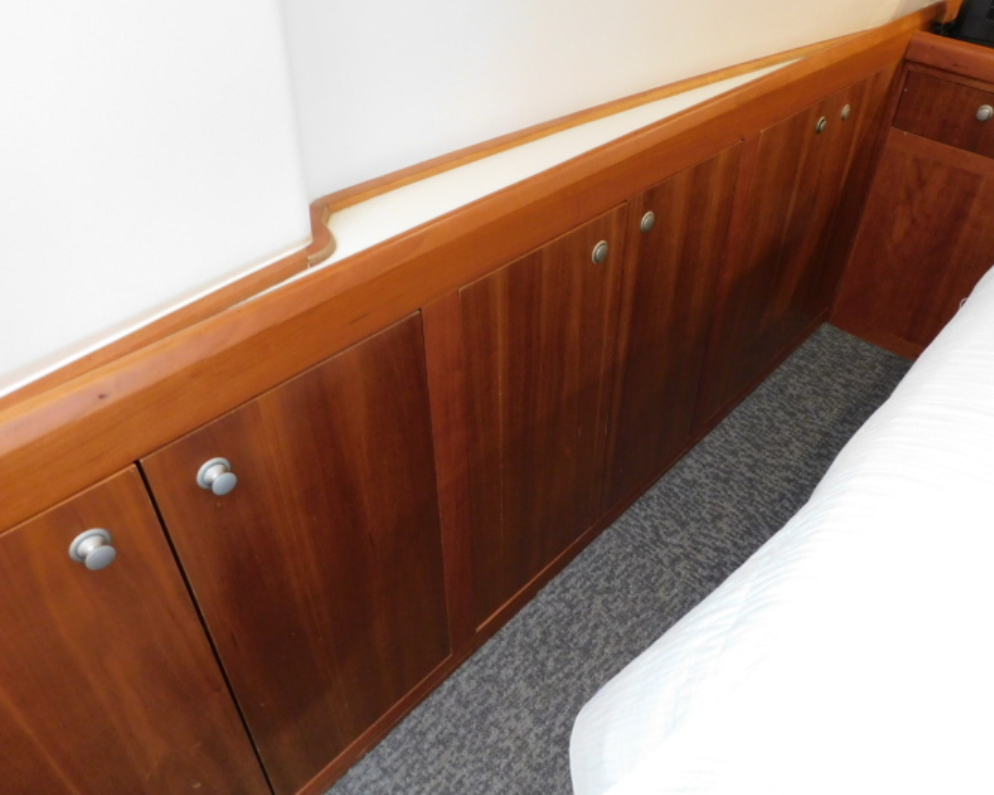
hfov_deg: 63.7
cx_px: 577
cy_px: 357
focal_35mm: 27
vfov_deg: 53.1
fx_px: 794
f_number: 3
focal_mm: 4
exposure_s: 1/8
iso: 400
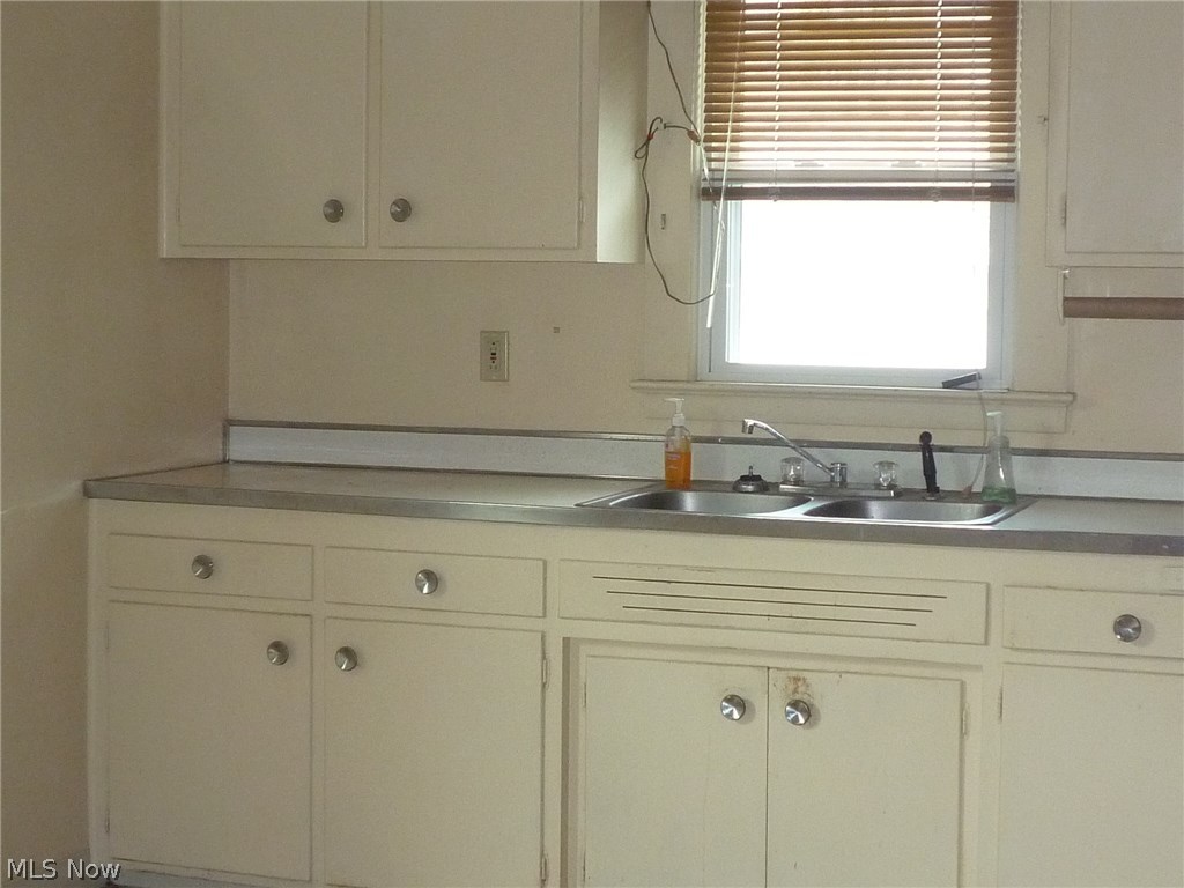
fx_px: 2394
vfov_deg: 21.0
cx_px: 592
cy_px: 444
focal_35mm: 70
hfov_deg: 27.8
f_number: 3.8
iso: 250
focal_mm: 6.3
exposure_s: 1/30
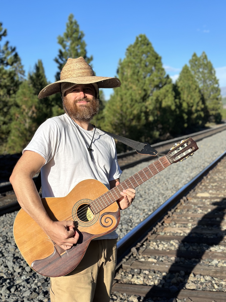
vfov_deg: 39.7
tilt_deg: -4.6
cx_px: 113
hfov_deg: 30.3
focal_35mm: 48
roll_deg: +2.2
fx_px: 418
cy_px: 151
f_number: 1.78
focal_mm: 6.86
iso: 100
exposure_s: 1/5000
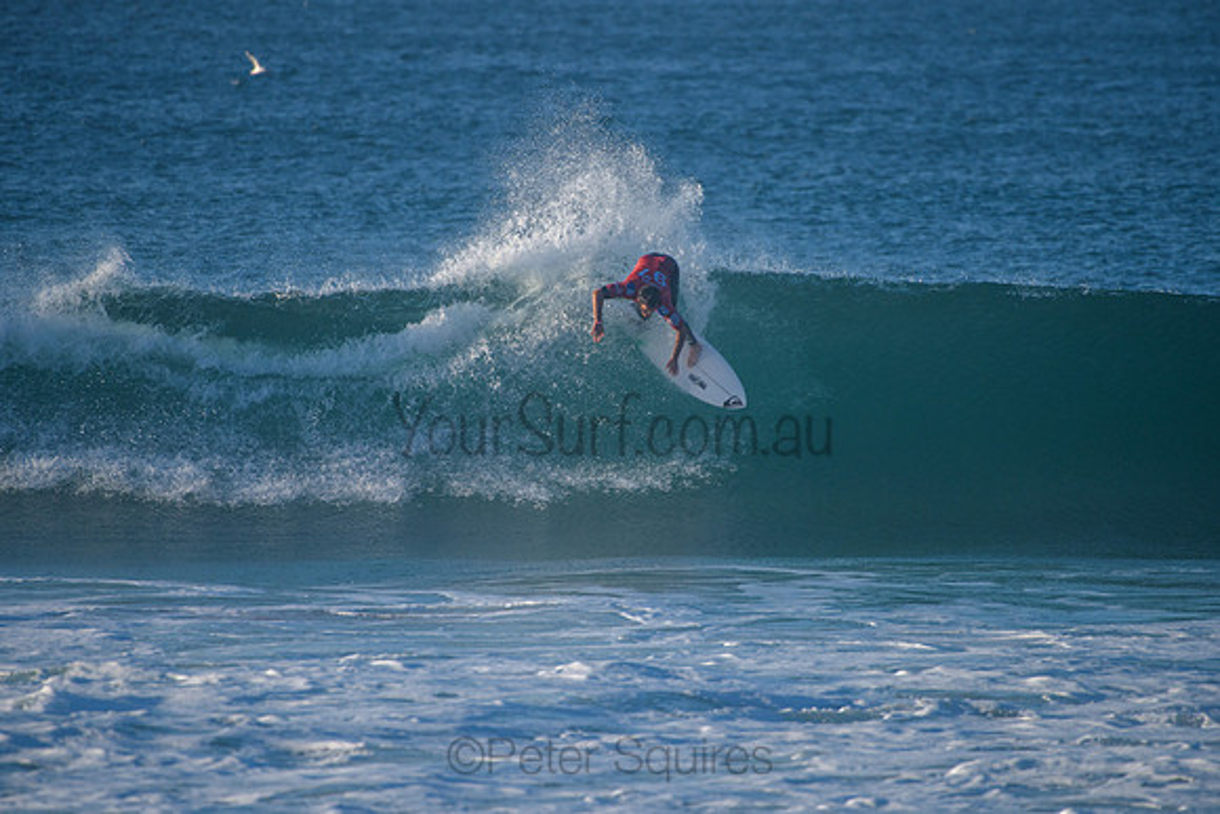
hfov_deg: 3.8
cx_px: 612
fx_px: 18292
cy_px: 388
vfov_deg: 2.5
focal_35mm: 540
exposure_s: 1/2000
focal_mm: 500
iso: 320
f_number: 5.6
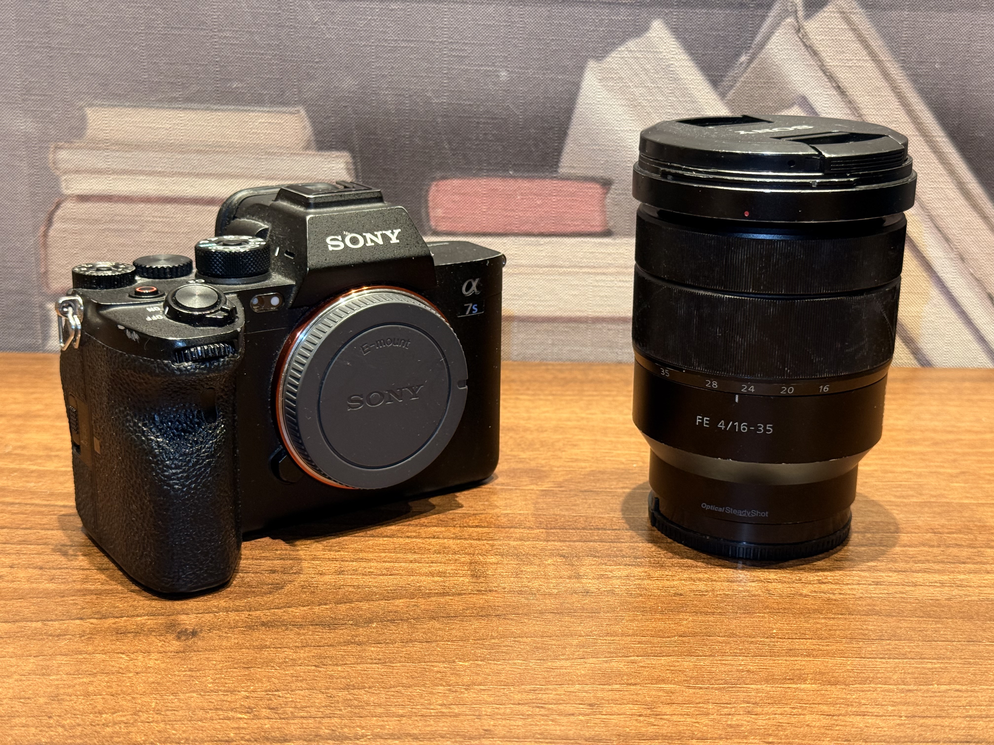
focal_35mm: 48
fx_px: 1378
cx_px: 497
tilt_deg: -17.3
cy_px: 372
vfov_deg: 30.3
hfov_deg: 39.7
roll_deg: -0.7
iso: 125
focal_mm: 6.76
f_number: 1.78
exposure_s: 1/50
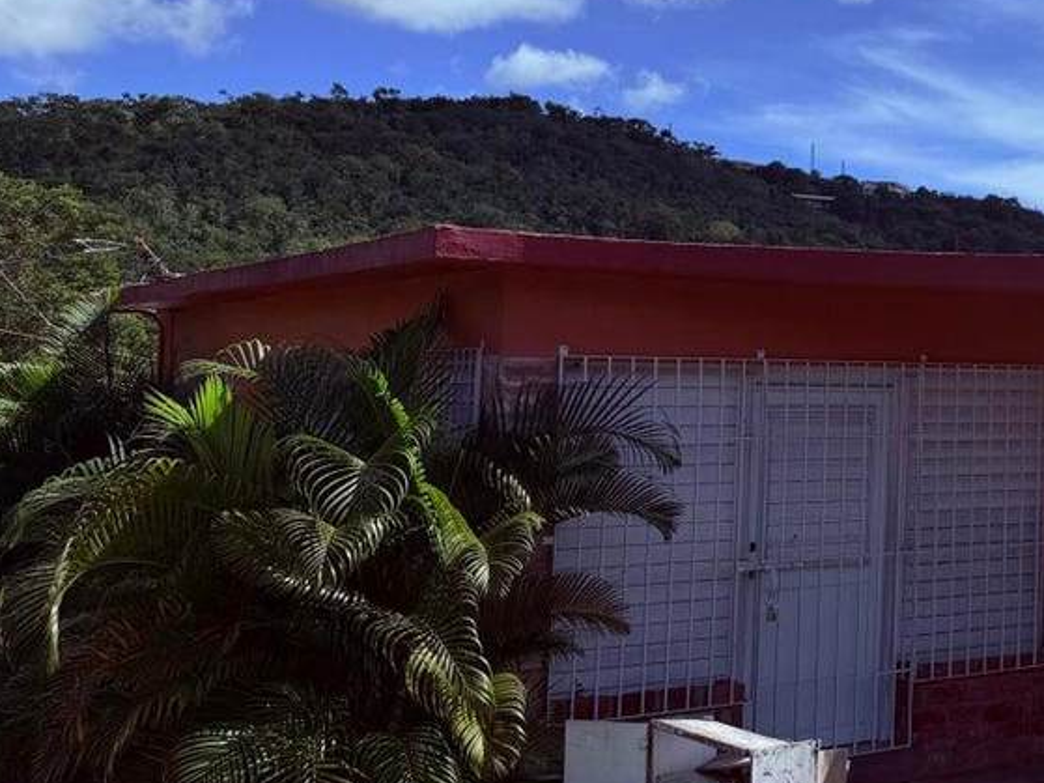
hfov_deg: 30.7
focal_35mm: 55
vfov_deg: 26.5
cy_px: 303
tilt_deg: +3.1
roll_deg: -2.1
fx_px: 1658
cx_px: 1182
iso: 80
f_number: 1.78
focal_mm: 6.76
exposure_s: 1/8130
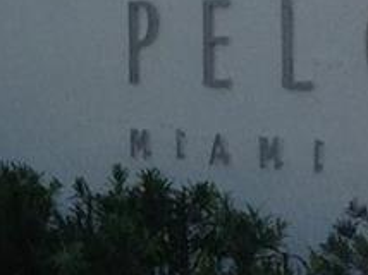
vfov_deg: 5.6
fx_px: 2782
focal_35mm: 262
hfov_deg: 7.3
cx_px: -308
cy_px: -96
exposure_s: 1/1120
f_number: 2.4
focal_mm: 4.28
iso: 50
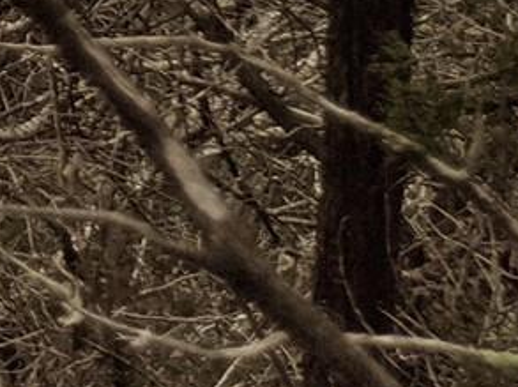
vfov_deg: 6.8
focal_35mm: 189
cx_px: -1216
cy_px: -945
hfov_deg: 8.3
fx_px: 2825
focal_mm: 4.44
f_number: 1.8
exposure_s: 1/157
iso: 71
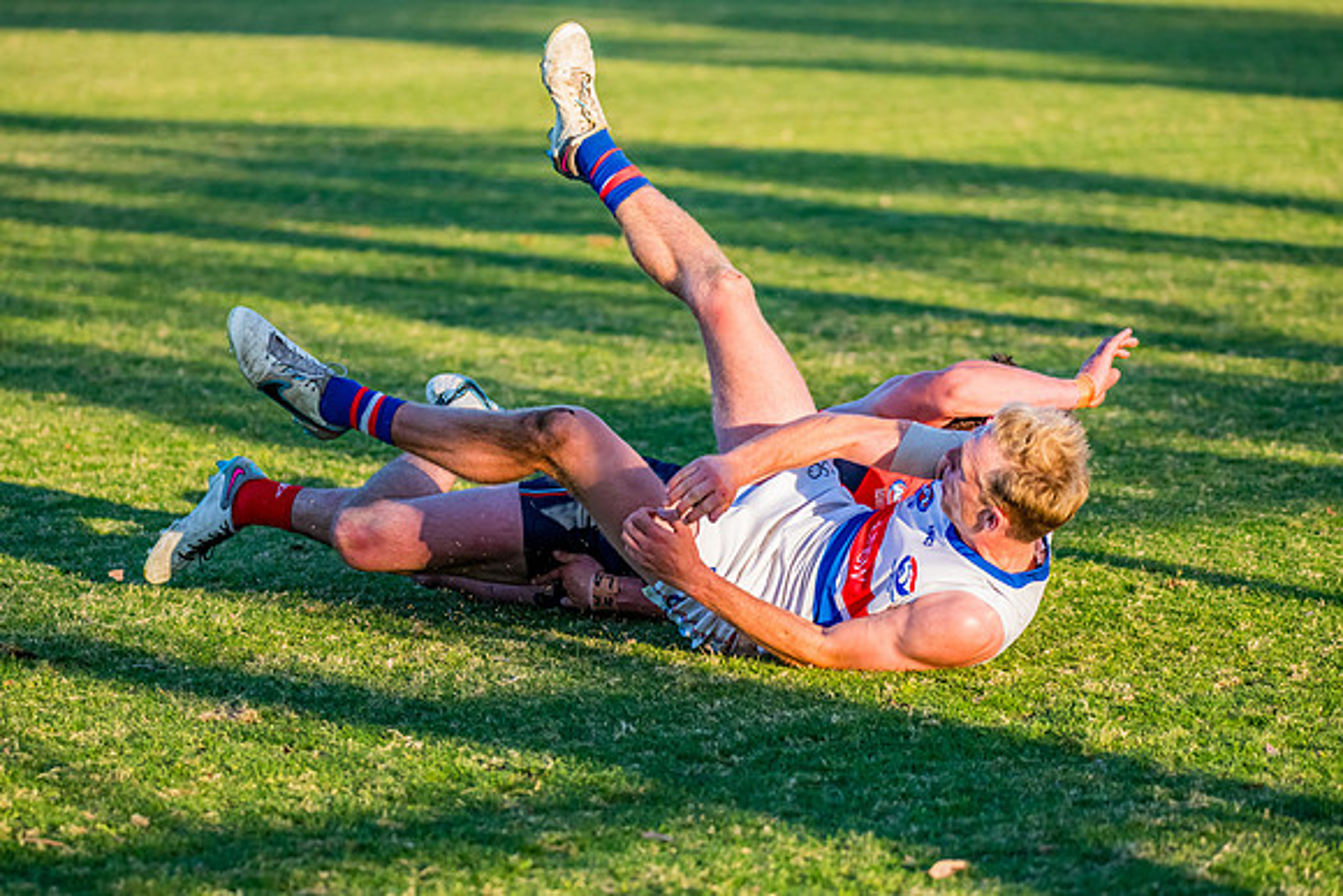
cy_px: 448
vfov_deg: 8.1
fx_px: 6343
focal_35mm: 170
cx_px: 672
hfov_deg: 12.1
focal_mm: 170
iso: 800
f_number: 5
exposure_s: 1/1600
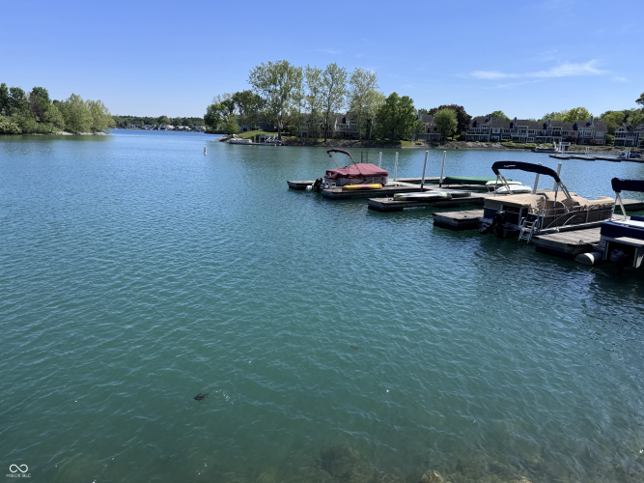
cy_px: 242
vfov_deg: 56.8
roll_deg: -5.0
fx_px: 446
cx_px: 322
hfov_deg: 71.6
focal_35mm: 24
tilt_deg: -15.5
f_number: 1.78
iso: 80
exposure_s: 1/4049
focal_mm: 6.76
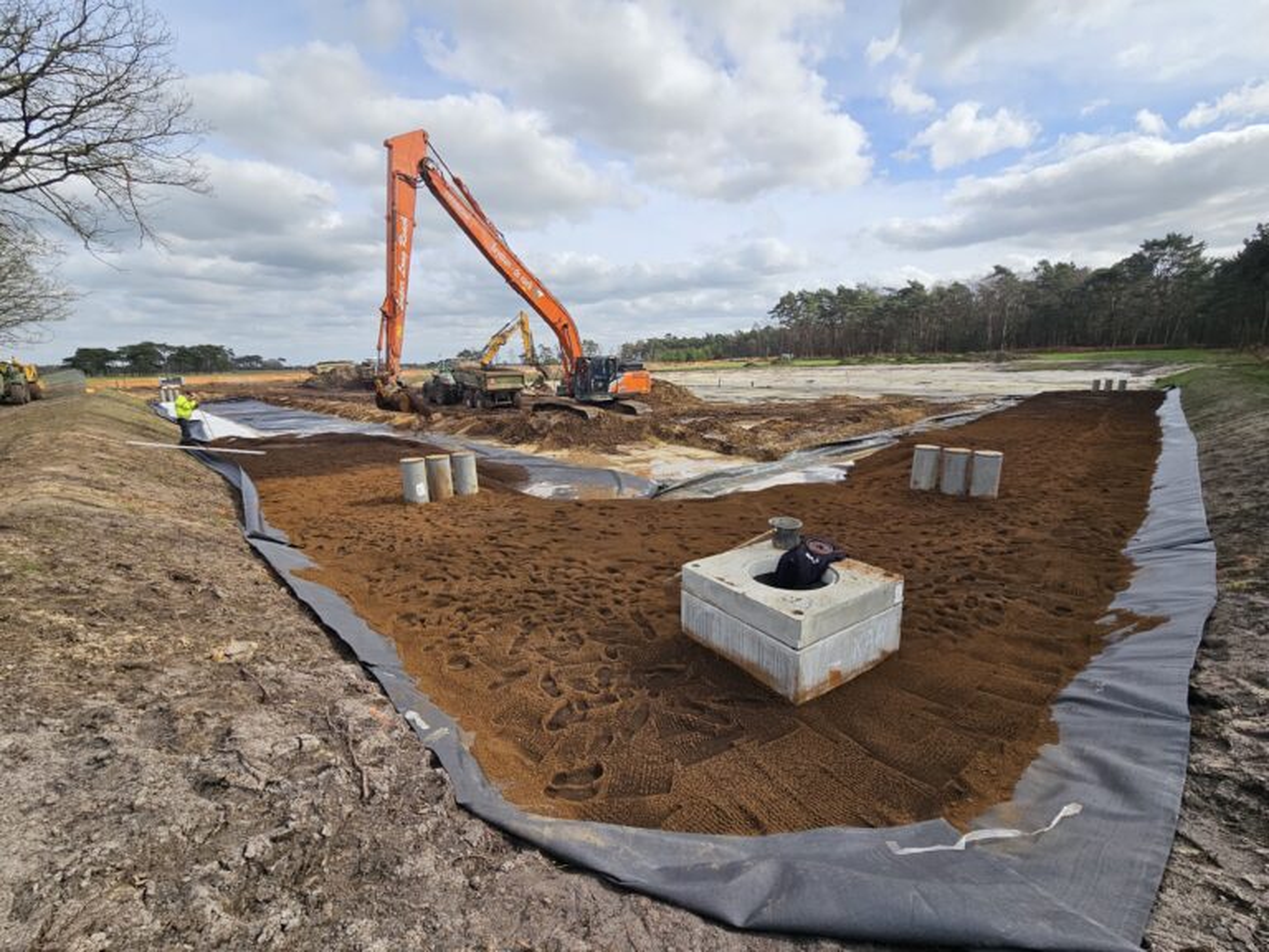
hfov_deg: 106.2
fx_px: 477
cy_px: 476
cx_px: 634
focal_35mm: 13
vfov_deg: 89.9
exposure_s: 1/1962
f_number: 2.2
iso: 50
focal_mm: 2.2
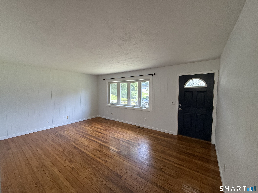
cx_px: 129
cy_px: 96
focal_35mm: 14
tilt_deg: -3.1
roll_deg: -0.2
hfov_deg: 102.1
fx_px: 104
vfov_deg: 85.7
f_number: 2.2
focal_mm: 2.22
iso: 250
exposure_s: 1/120
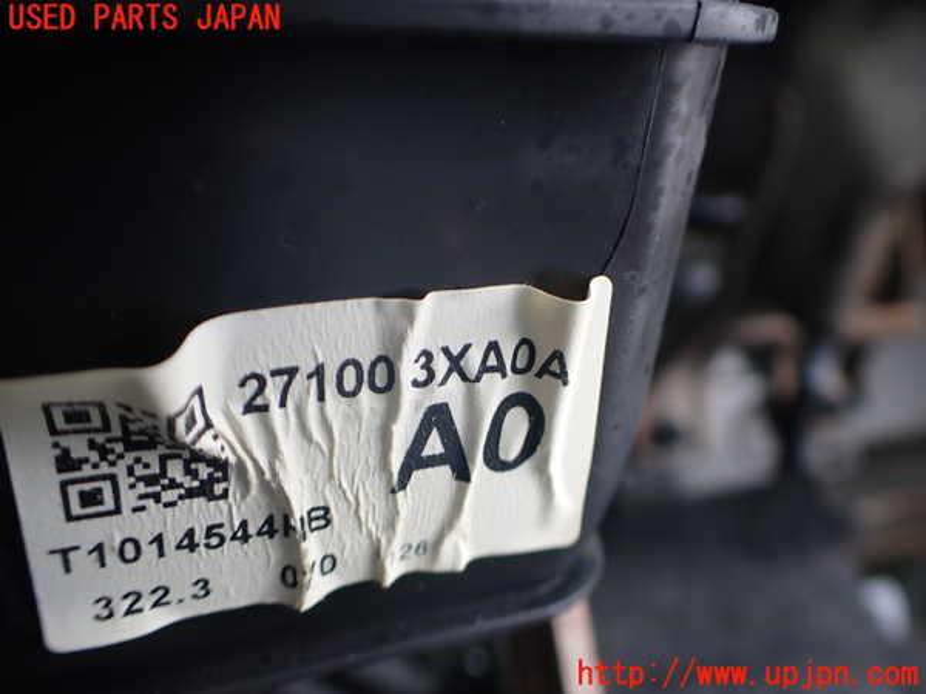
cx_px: 463
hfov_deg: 60.0
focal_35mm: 30
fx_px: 803
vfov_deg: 46.8
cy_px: 347
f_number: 2.3
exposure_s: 1/125
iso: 160
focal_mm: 5.4
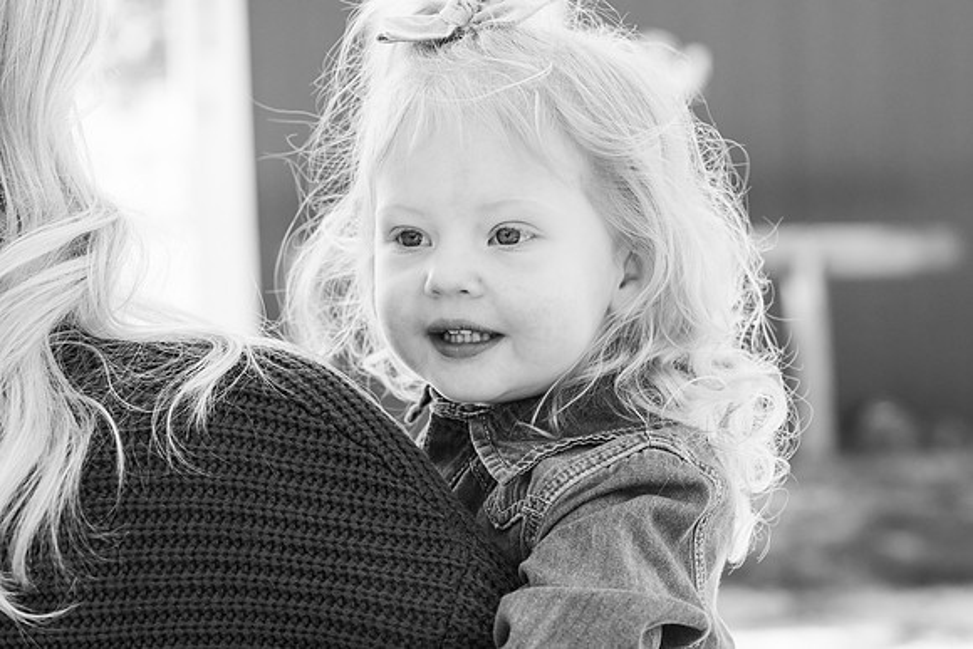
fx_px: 2568
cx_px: 486
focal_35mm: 95
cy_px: 324
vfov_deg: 14.4
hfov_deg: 21.5
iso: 1600
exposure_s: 1/320
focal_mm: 95
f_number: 6.3
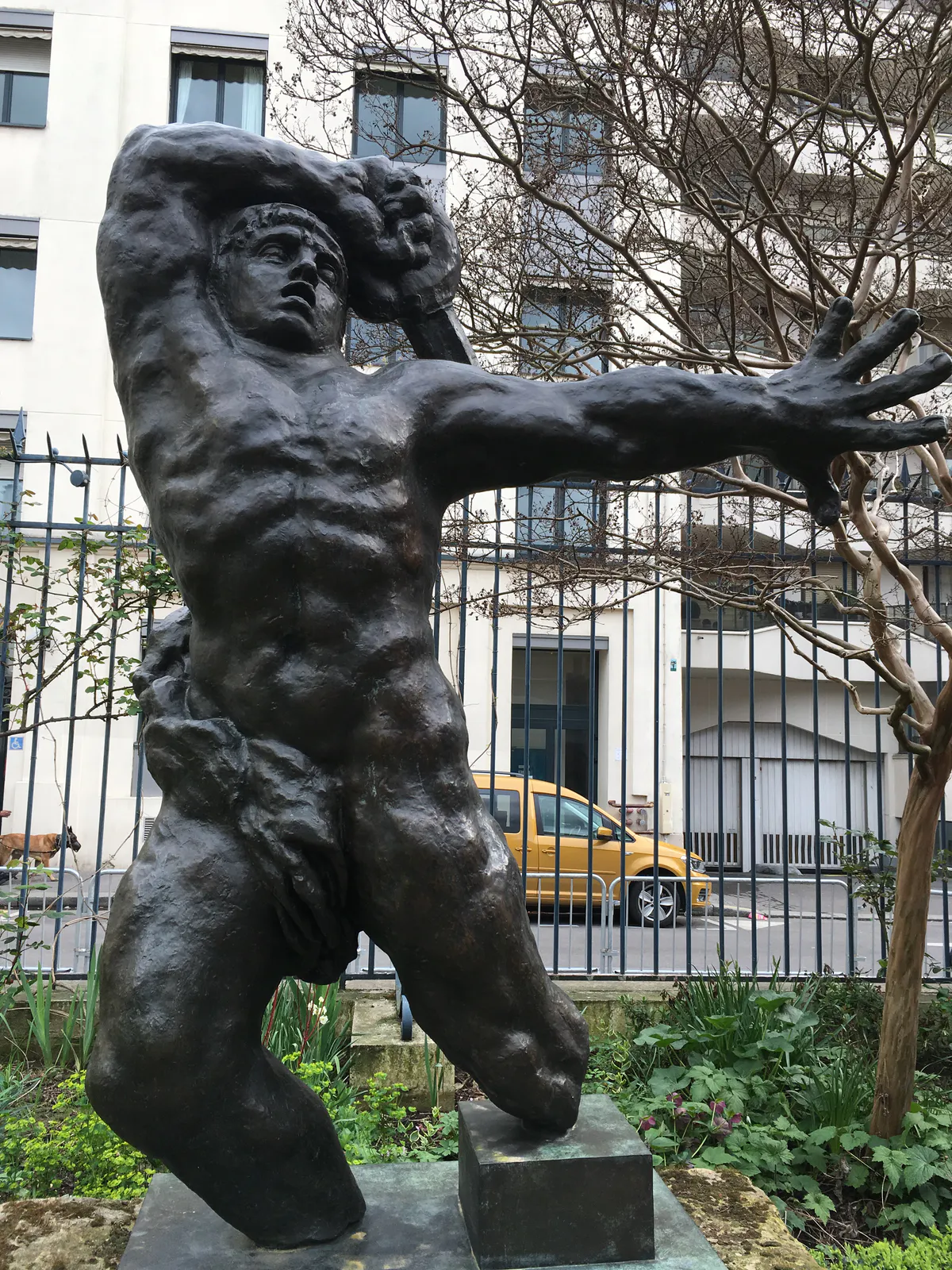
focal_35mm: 29
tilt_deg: +5.0
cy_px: 635
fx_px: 1063
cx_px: 476
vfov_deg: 61.7
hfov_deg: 48.2
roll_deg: -1.0
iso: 25
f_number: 2.2
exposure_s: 1/379
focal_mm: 4.15
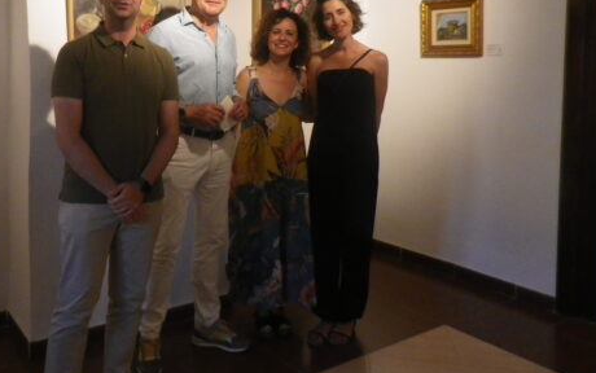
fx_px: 569
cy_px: 101
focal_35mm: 35
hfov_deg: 54.5
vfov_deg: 35.6
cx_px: 215
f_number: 3.5
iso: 400
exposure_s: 1/40
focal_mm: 4.5
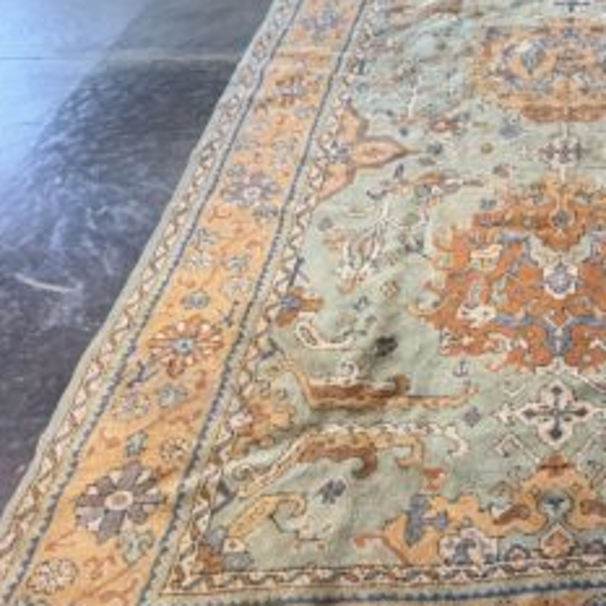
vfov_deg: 40.8
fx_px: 812
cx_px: 567
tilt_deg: -48.3
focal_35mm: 41
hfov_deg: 37.7
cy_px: 354
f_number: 1.78
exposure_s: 1/120
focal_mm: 6.76
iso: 160
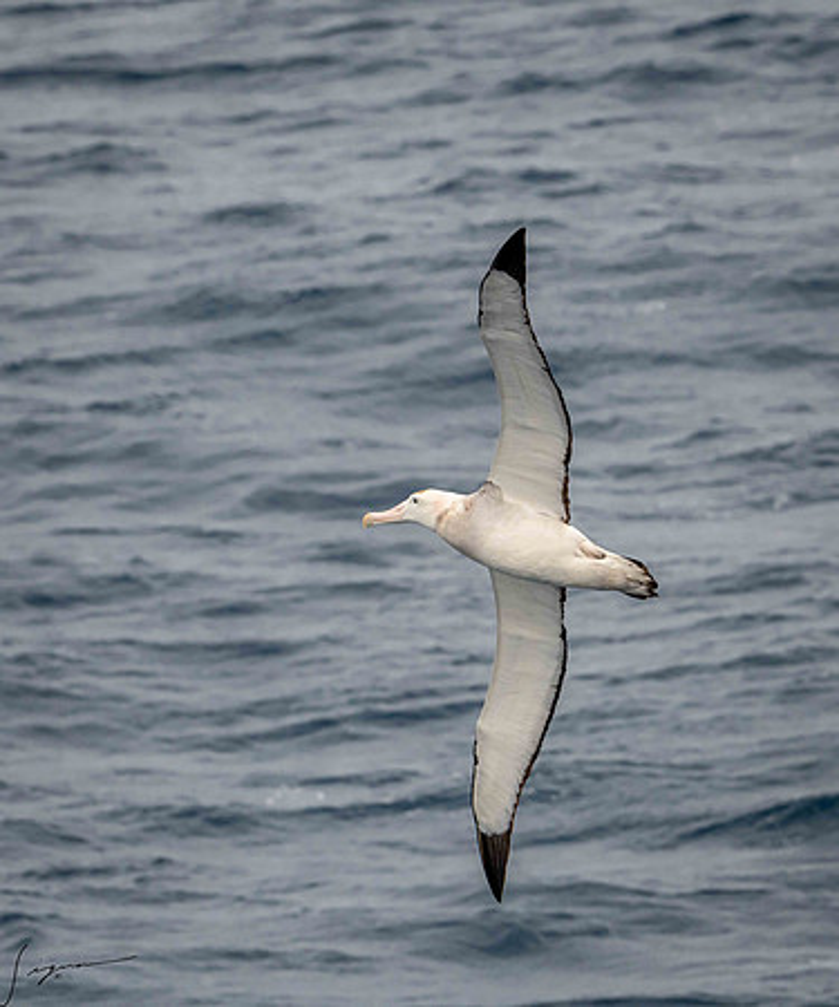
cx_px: 402
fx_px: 21766
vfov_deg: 2.6
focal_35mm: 719
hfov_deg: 2.2
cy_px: 484
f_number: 8
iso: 1000
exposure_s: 1/2000
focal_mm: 500
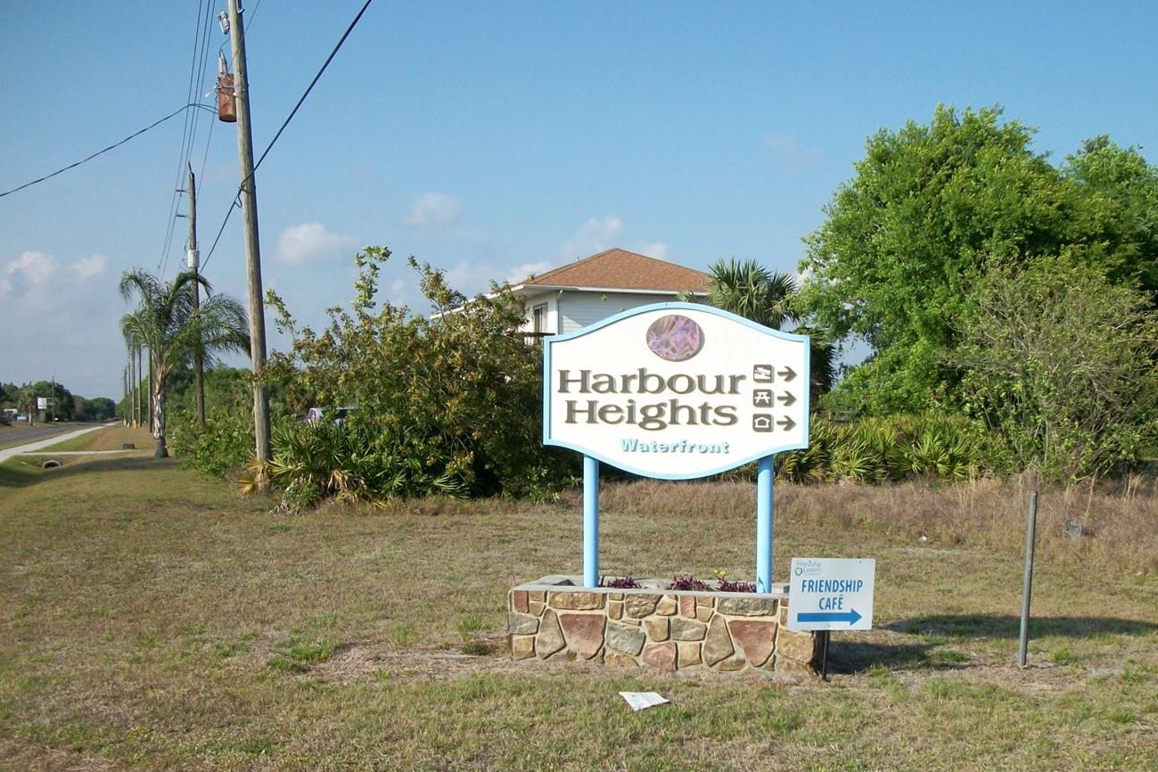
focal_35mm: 41
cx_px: 671
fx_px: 1319
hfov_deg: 47.2
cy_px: 522
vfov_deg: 32.3
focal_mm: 5.7
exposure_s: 1/200
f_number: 8.8
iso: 80
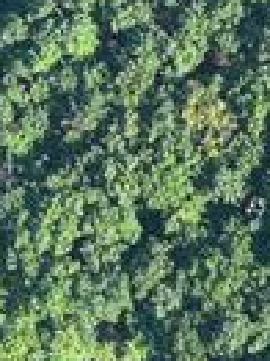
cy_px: -85
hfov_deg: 4.7
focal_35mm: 307
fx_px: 3198
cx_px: 639
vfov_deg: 6.4
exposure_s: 1/245
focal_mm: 10.57
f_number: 2.8
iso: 100
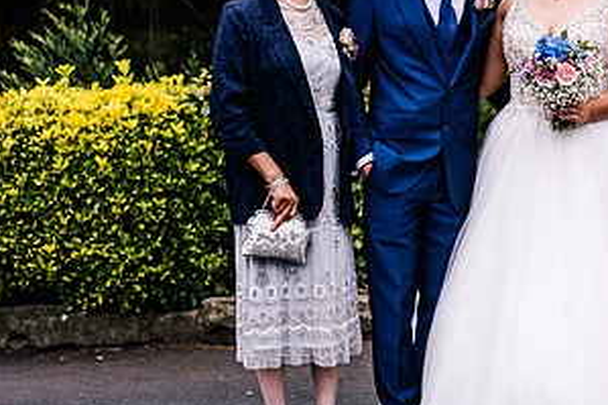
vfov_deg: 14.1
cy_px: 158
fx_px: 1637
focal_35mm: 97
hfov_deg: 20.5
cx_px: 571
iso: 160
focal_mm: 50
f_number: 4
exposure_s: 1/500
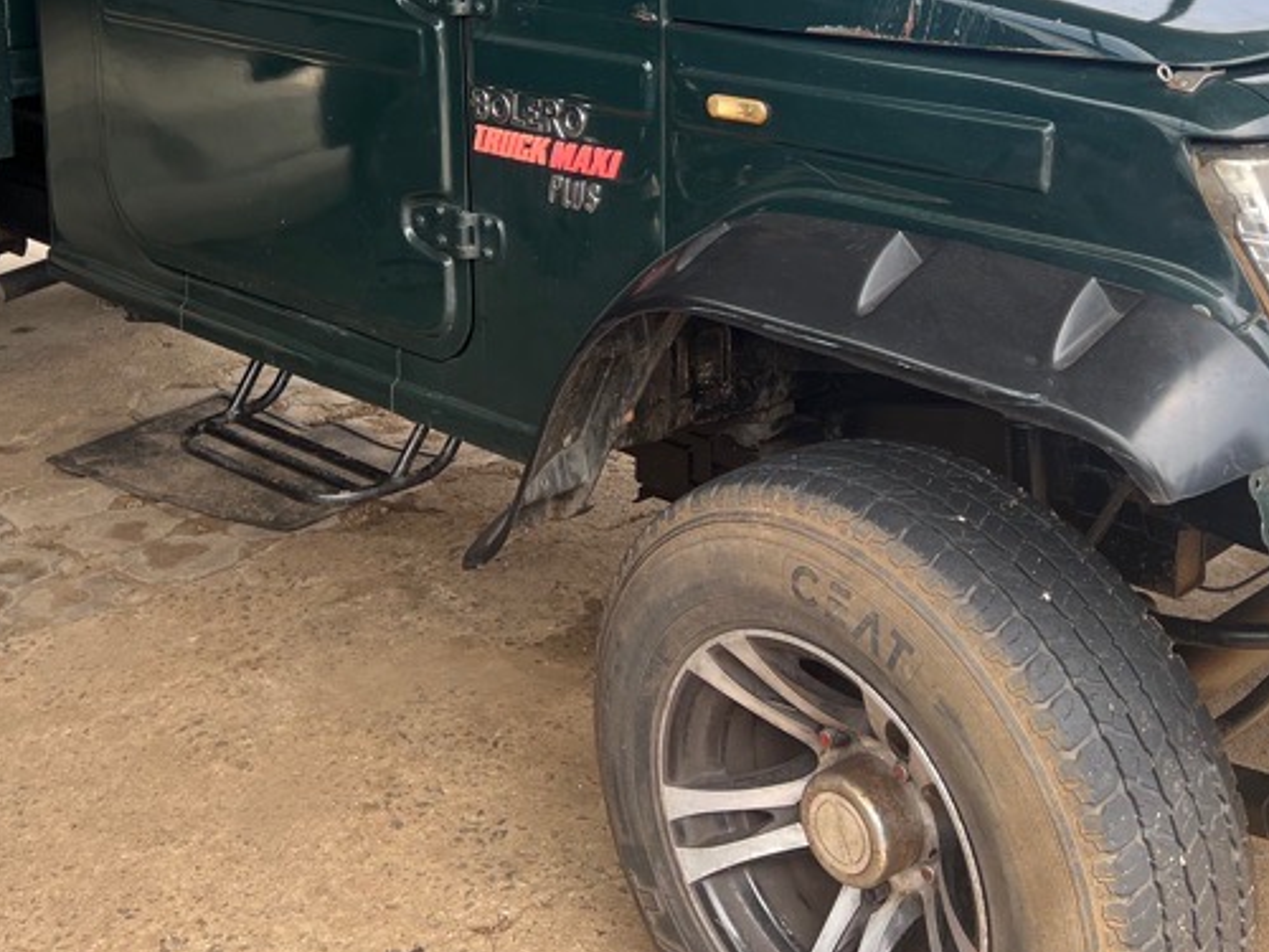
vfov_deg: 27.1
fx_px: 1906
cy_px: 114
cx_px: 548
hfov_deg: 36.8
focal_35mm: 52
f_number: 1.5
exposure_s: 1/418
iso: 50
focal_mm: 5.7
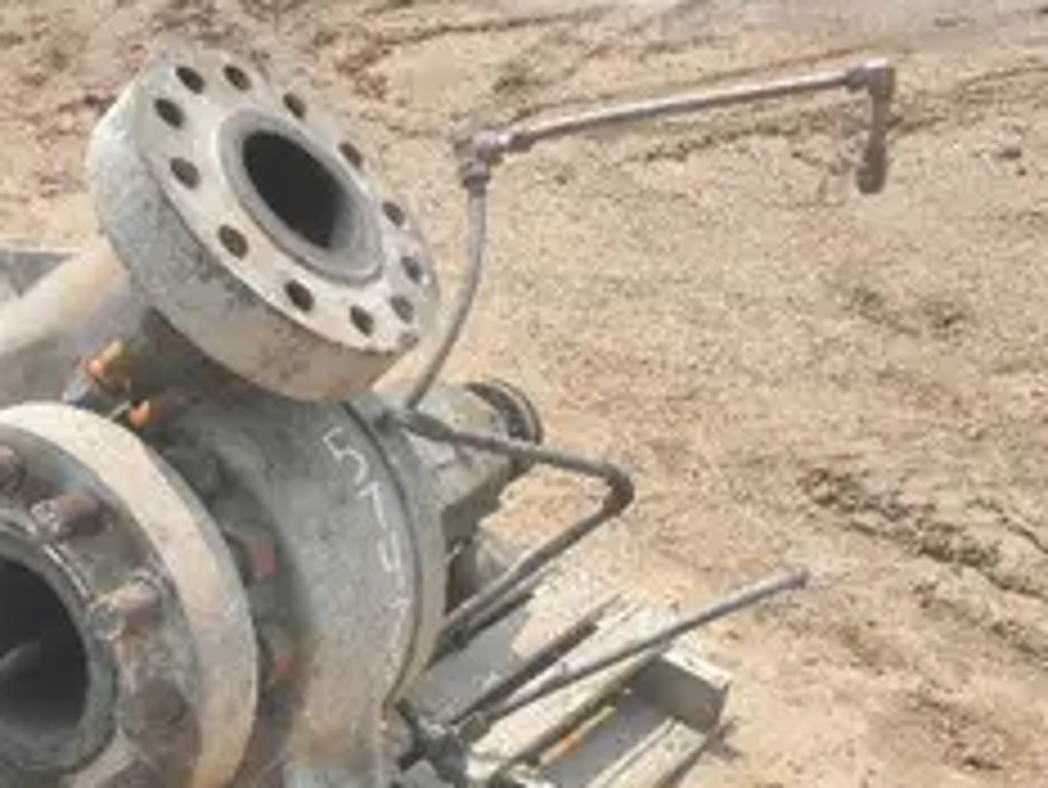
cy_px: 617
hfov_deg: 38.7
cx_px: 274
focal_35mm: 48
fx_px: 1454
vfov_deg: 29.7
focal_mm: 5
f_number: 8.5
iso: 64
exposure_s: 1/100
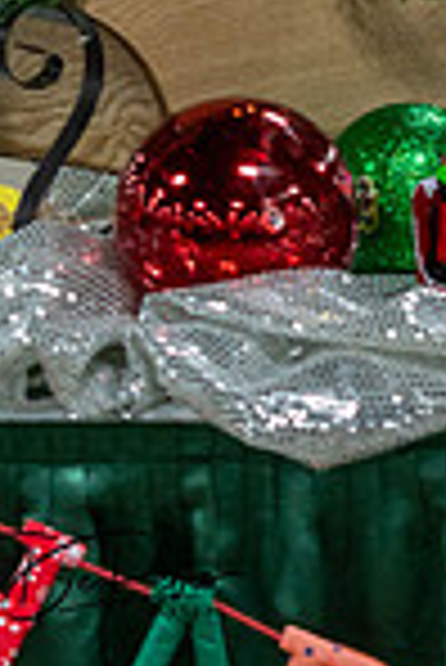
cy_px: -178
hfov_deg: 4.8
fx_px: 5080
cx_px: 1257
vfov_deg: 7.4
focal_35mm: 274
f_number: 2.8
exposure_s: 1/160
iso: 1600
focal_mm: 70
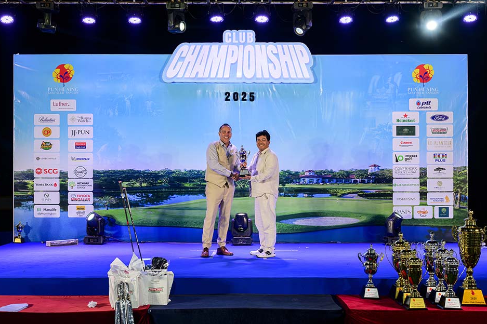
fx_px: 554
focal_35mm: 41
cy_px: 160
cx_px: 243
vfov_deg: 32.6
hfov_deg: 47.4
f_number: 6.3
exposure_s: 1/125
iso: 1100
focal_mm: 40
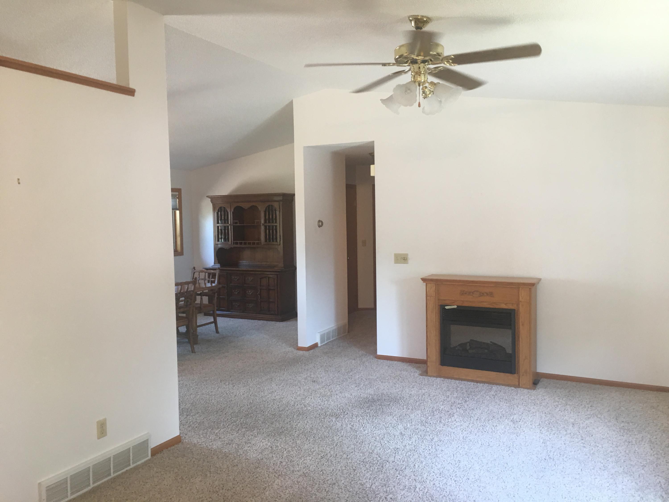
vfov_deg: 48.2
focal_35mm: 29
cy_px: 251
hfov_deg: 61.7
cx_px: 334
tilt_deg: -0.6
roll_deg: +1.6
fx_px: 560
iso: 32
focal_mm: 4.15
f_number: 2.2
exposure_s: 1/15
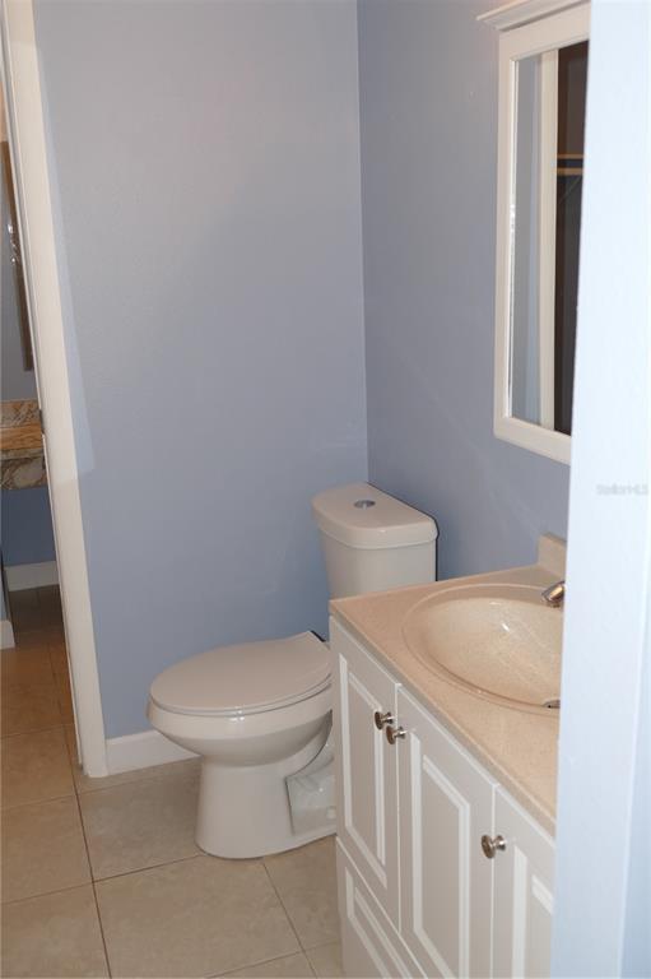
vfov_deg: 55.8
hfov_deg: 38.8
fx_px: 923
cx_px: 326
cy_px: 490
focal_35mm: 34
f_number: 3.1
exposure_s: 1/80
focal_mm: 12.38
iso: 125
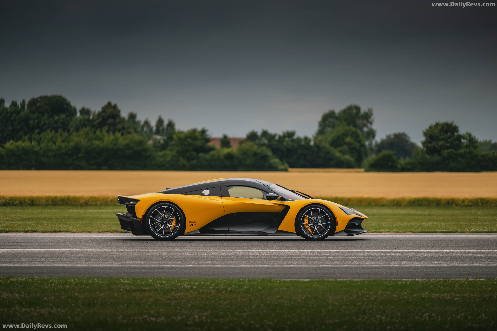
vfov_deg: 8.1
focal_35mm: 170
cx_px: 248
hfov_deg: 12.1
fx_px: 2347
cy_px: 166
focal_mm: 170
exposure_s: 1/640
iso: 160
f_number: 2.8
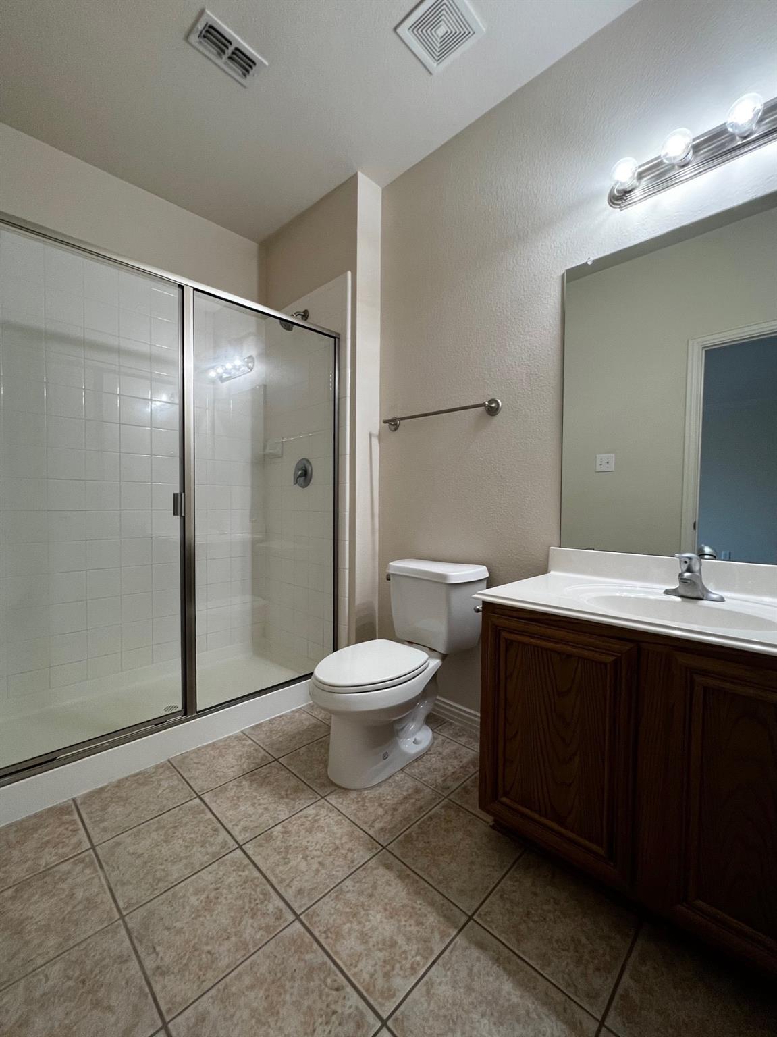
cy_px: 518
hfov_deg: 89.9
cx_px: 388
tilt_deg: -1.3
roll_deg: -1.0
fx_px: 389
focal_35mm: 13
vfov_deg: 106.2
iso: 200
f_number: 1.8
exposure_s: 1/120
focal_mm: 1.57
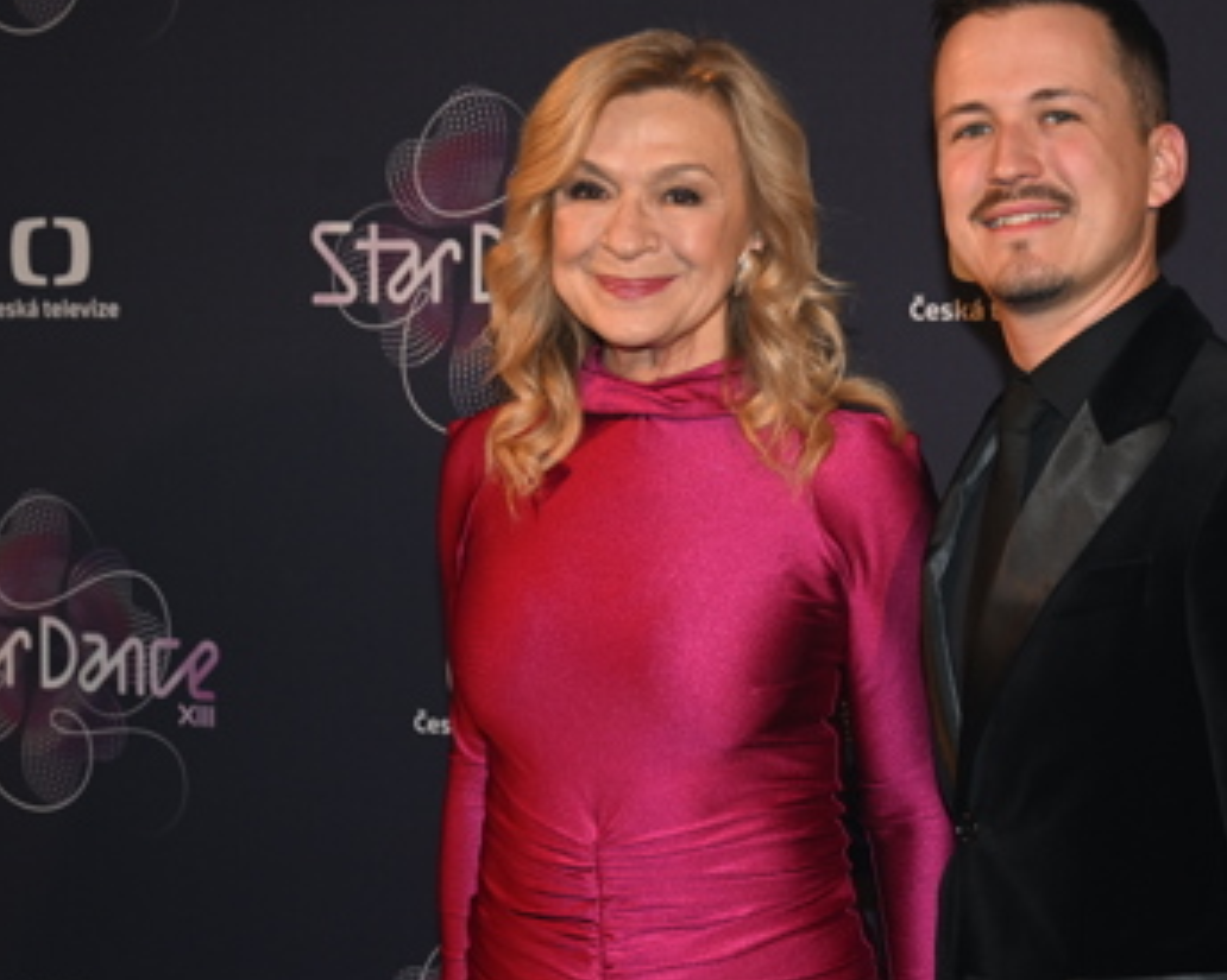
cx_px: 810
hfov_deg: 19.5
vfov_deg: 15.6
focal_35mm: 98
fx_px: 3558
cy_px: 706
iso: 1000
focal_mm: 52
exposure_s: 1/125
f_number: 5
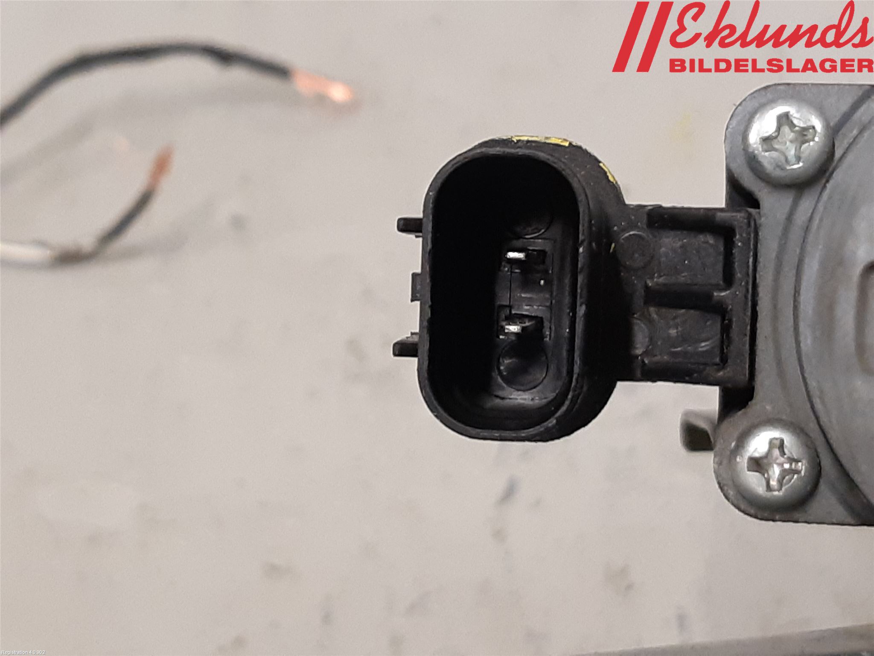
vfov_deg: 53.1
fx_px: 656
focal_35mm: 26
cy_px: 328
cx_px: 437
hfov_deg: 67.3
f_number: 1.7
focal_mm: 3.93
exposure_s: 1/60
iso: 200
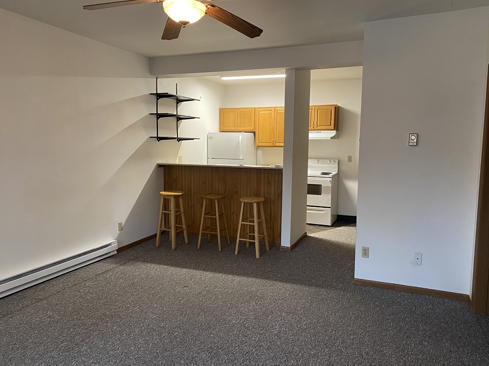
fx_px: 367
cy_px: 183
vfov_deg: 53.1
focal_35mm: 26
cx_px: 244
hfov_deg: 67.3
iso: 250
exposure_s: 1/60
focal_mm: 4.25
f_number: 1.8
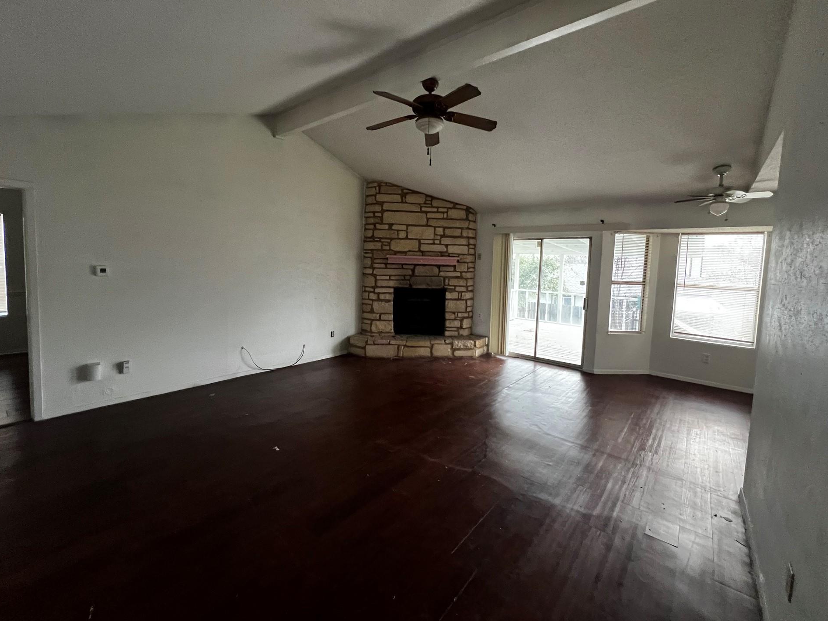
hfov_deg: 102.1
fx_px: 335
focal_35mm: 14
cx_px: 420
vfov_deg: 85.6
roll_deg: -1.4
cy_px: 293
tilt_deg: -5.5
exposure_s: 1/60
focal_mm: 1.57
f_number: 1.8
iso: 500
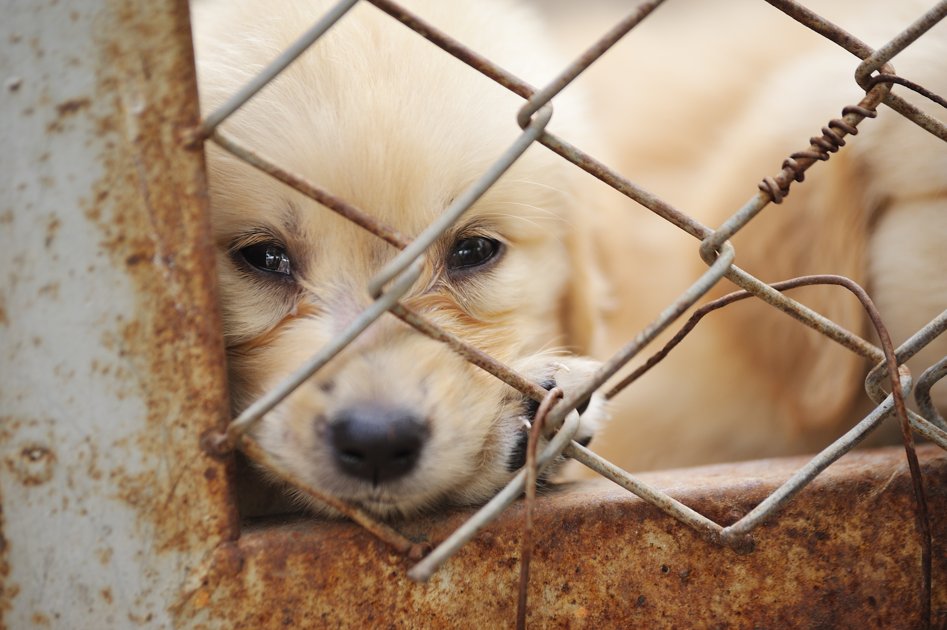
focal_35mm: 155
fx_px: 4075
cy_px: 315
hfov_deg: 13.3
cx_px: 474
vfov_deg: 8.8
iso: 200
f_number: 2.8
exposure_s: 1/320
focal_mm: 155
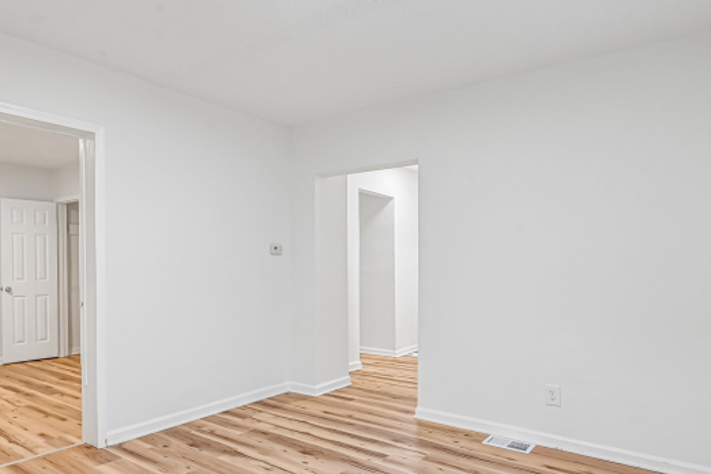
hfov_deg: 75.9
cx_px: 320
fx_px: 454
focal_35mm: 23
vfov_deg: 55.0
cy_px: 263
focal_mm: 16
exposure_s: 1/13
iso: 400
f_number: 8
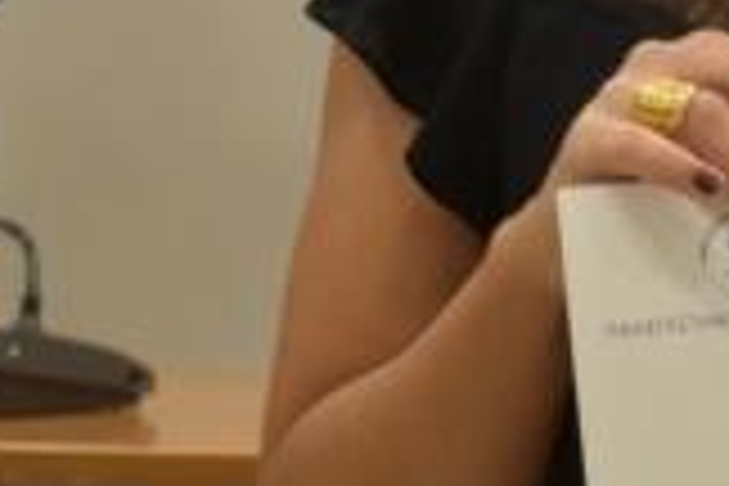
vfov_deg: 4.7
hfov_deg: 6.7
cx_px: 1588
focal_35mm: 293
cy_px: 128
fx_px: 5936
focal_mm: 31
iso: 800
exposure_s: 1/125
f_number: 4.2
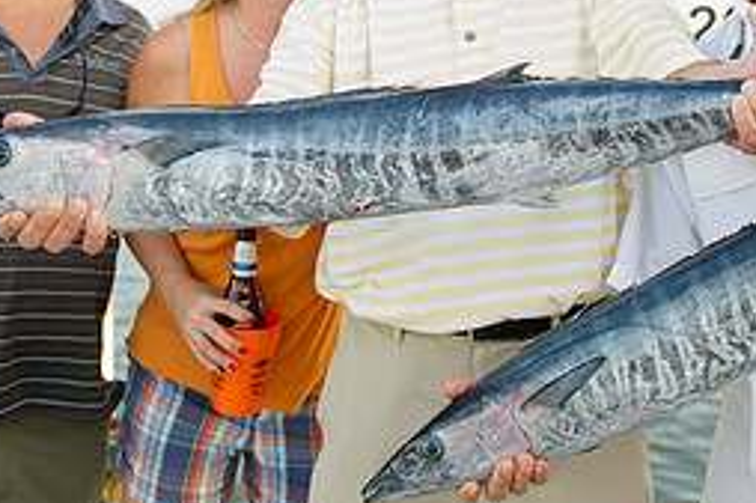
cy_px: 74
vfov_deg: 20.9
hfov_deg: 31.3
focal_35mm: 64
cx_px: 482
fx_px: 1343
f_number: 2.8
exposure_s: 1/125
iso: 125
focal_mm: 28
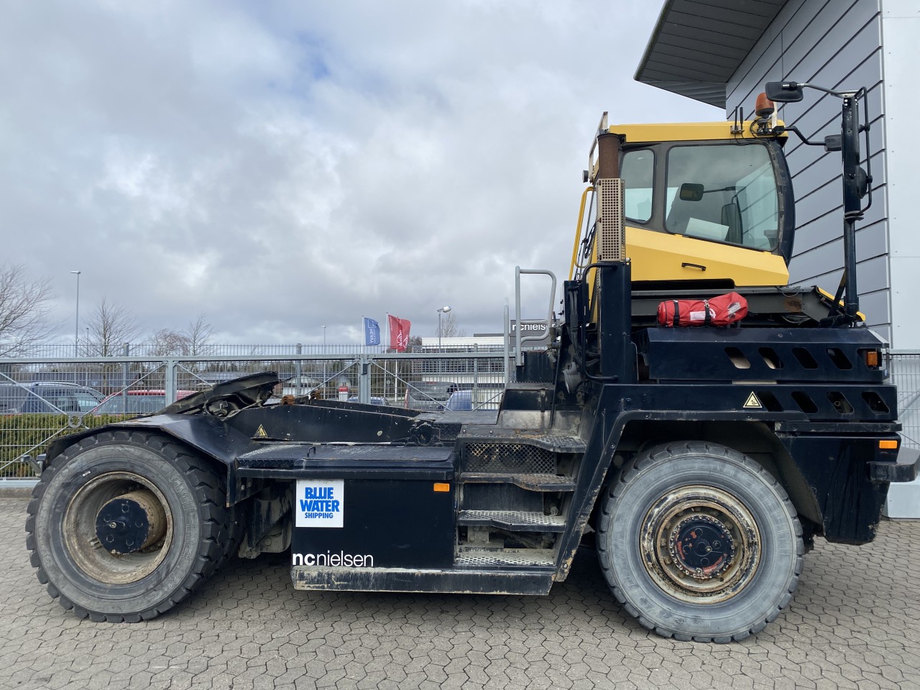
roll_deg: +0.7
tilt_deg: +2.0
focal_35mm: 26
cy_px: 345
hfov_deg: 67.3
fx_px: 691
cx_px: 460
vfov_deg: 53.1
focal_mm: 4.25
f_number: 1.8
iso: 32
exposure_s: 1/2755
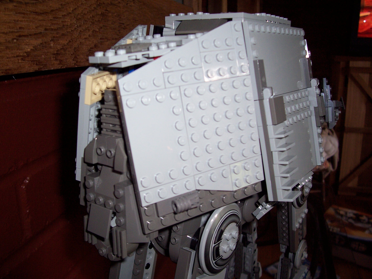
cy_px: 140
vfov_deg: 41.8
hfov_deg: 54.0
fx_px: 365
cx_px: 186
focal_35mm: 34
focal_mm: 5.6
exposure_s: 1/60
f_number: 2.7
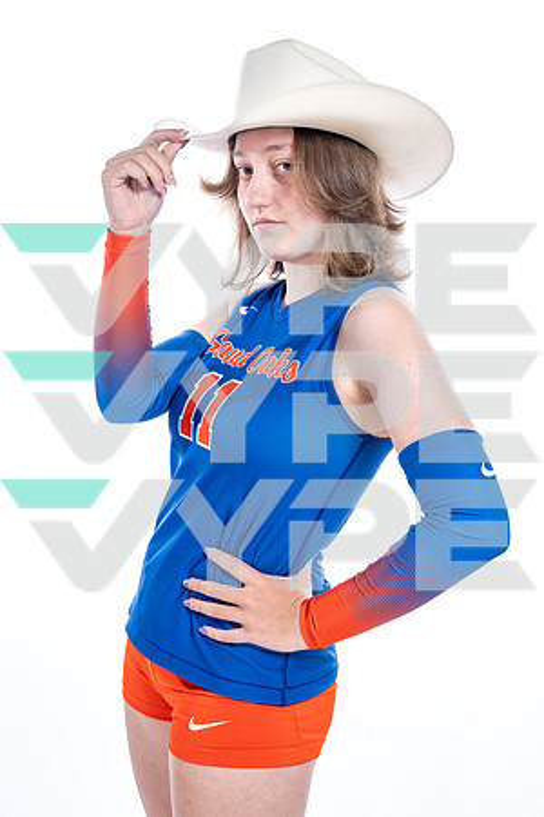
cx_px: 272
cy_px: 408
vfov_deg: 40.3
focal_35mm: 49
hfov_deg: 27.5
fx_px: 1111
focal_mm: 49
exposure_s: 1/250
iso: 400
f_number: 5.6
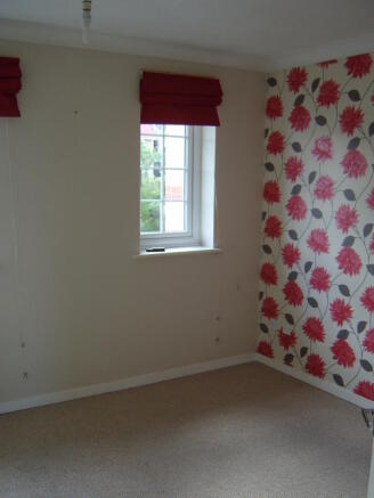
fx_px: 446
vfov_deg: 58.3
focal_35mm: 31
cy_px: 249
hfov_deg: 45.5
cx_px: 187
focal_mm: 8.13
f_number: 2.7
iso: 100
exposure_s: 1/50
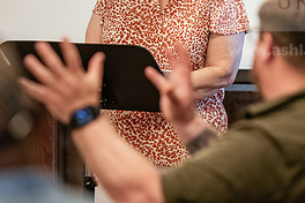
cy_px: 74
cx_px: 176
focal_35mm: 395
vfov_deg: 3.5
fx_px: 3346
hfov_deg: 5.2
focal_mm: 180
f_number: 2.8
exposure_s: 1/160
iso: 800
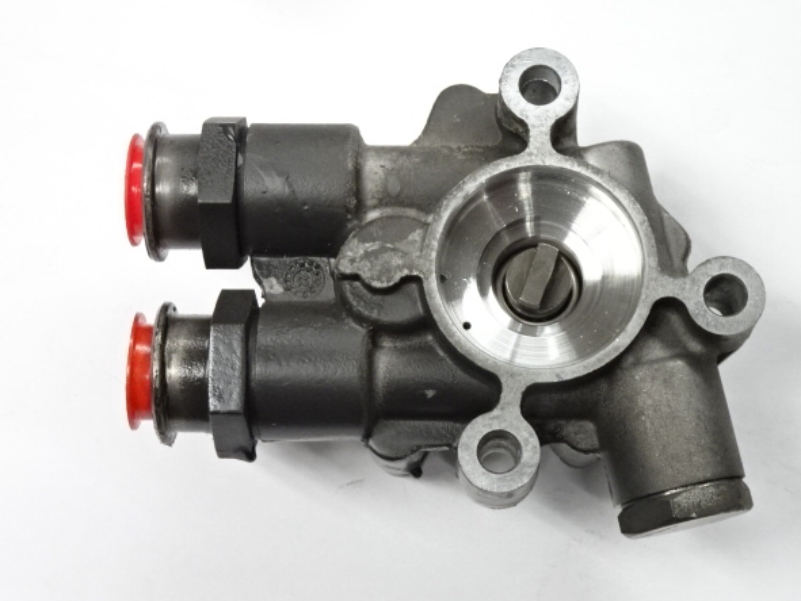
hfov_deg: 24.7
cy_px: 300
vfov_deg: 18.7
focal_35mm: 79
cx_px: 432
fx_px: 1829
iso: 800
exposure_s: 1/40
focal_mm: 12.42
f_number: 5
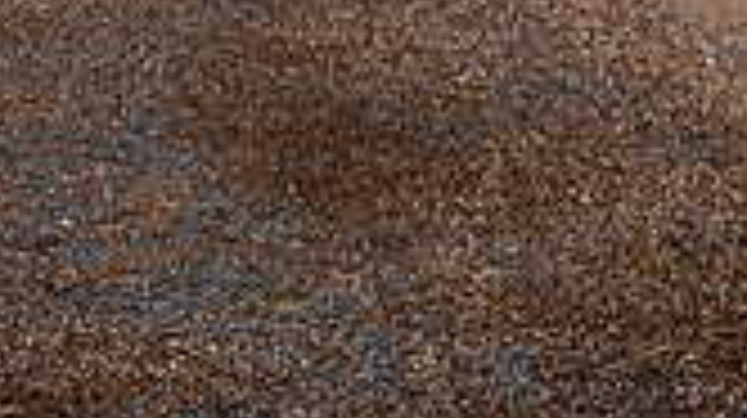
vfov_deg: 9.6
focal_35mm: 111
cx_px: 81
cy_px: -584
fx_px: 2197
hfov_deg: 19.0
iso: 250
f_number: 4
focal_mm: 39
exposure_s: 1/1250
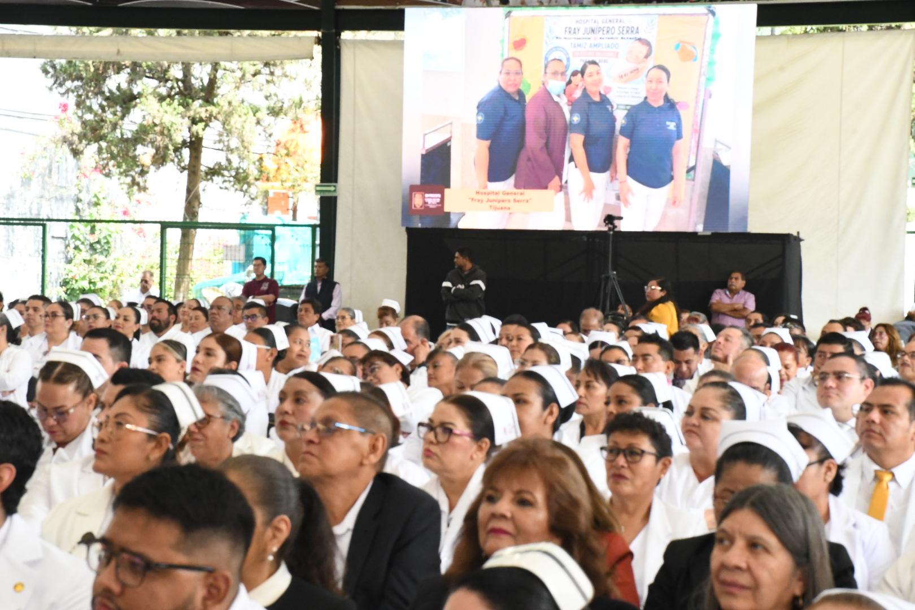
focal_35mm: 93
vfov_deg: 14.7
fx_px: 2364
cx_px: 458
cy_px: 305
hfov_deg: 21.9
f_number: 16
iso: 4000
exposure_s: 1/125
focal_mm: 62
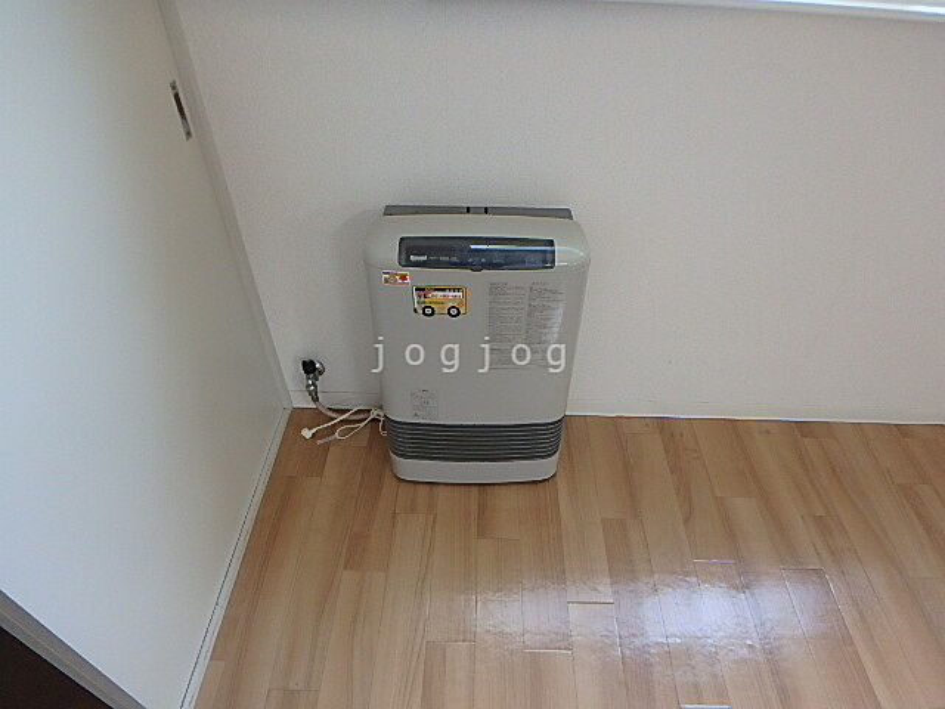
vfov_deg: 63.4
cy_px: 354
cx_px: 472
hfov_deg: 79.0
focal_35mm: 21
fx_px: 573
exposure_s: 1/30
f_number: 3.5
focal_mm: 3.7
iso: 400
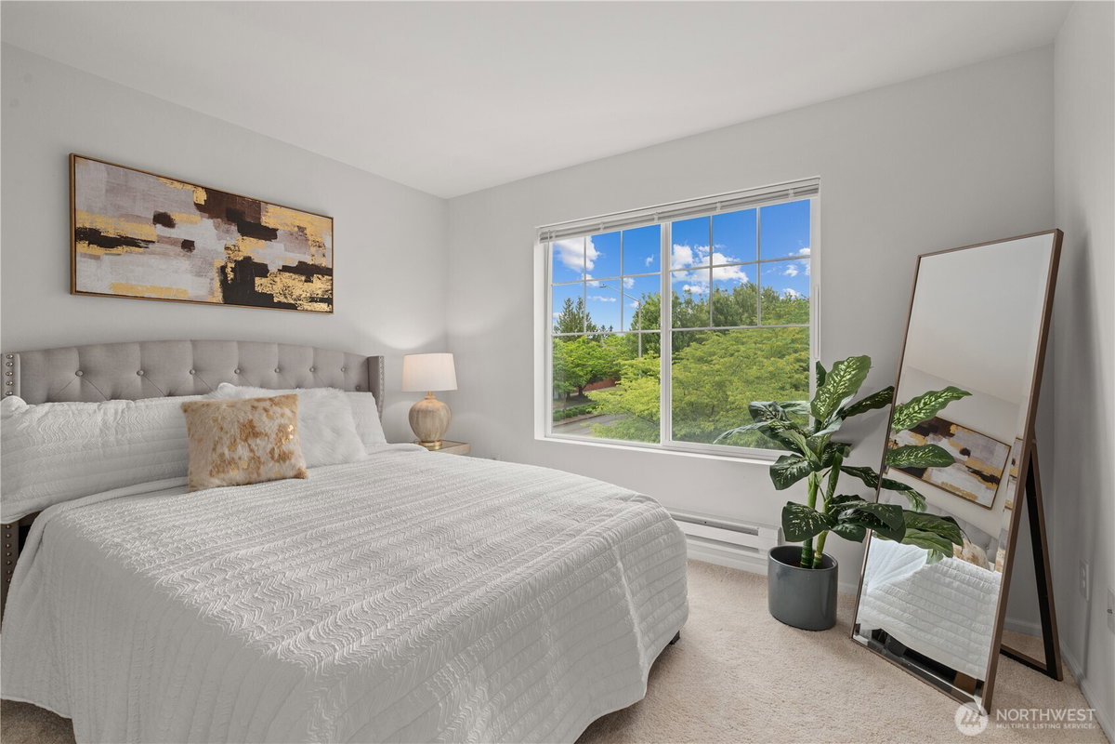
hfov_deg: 96.7
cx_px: 558
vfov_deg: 73.7
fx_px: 496
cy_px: 372
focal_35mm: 16
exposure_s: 1/6
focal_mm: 16
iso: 400
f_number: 9
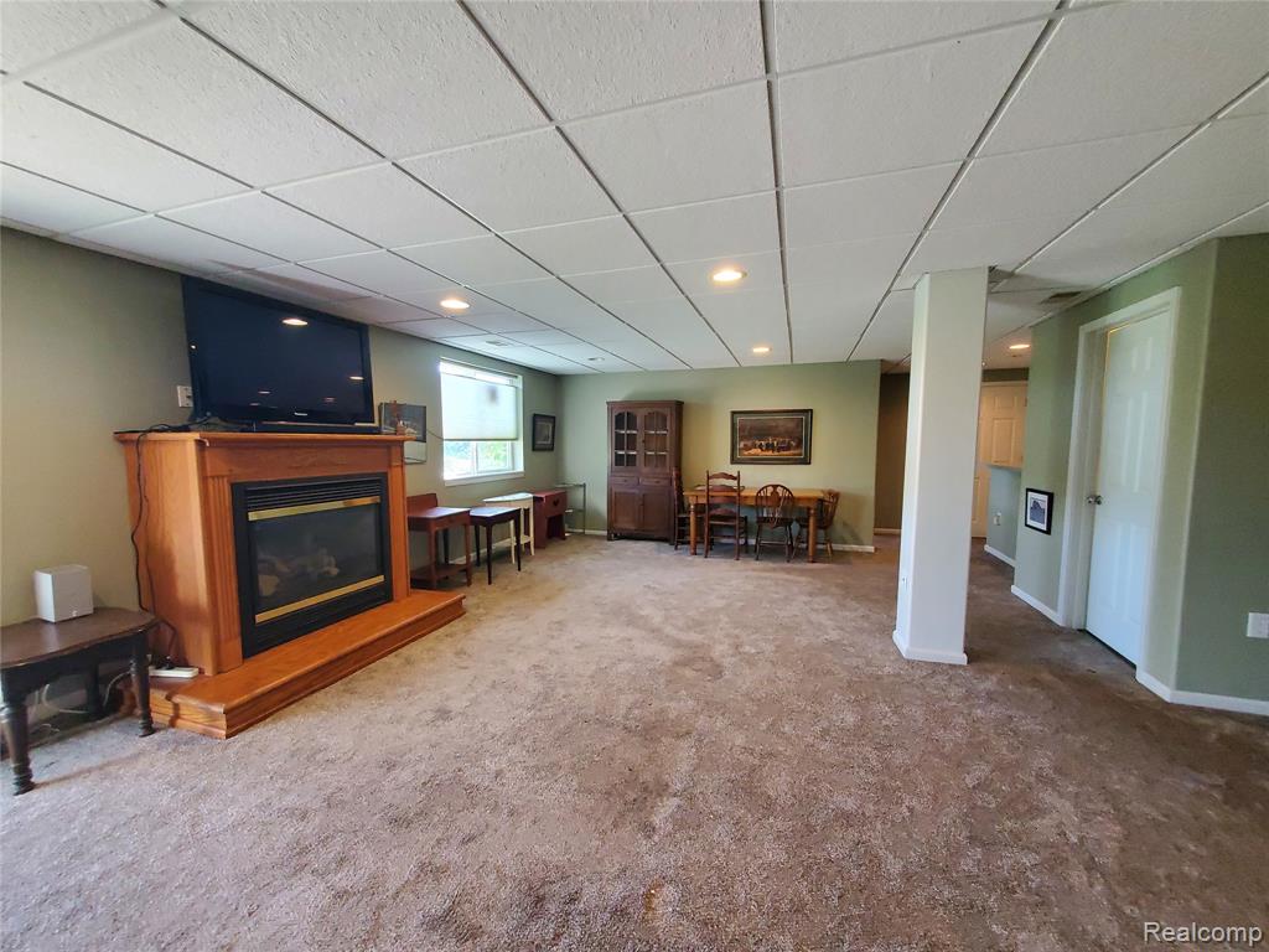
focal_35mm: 13
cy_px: 476
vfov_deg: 89.9
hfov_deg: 106.2
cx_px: 634
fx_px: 477
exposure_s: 1/60
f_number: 2.2
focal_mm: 1.8
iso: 500
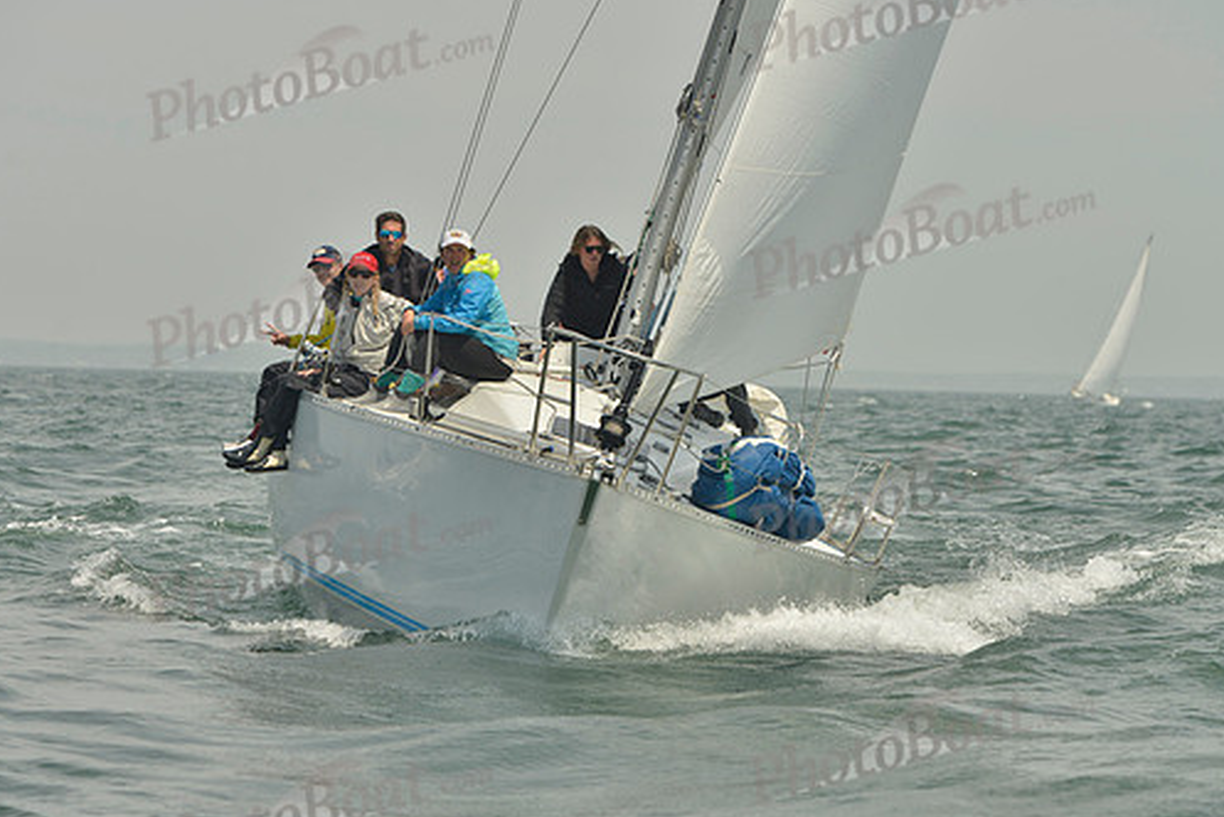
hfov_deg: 11.7
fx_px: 5953
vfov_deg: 7.9
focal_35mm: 175
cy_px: 397
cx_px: 623
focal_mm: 150
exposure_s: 1/1250
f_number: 8
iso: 200
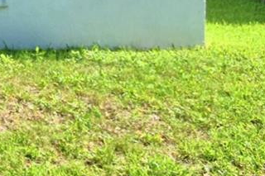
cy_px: -78
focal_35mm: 75
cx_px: -322
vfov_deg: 16.7
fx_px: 552
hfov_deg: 16.5
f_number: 4.5
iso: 100
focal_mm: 10
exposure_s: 1/1000
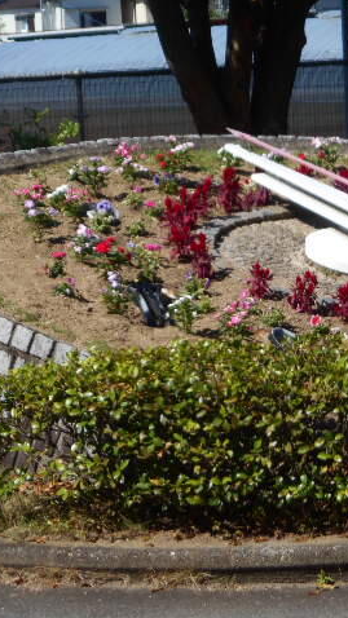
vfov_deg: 13.0
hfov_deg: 7.3
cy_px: 309
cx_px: 314
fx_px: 2706
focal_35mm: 165
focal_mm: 20.1
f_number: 6
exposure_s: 1/400
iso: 80
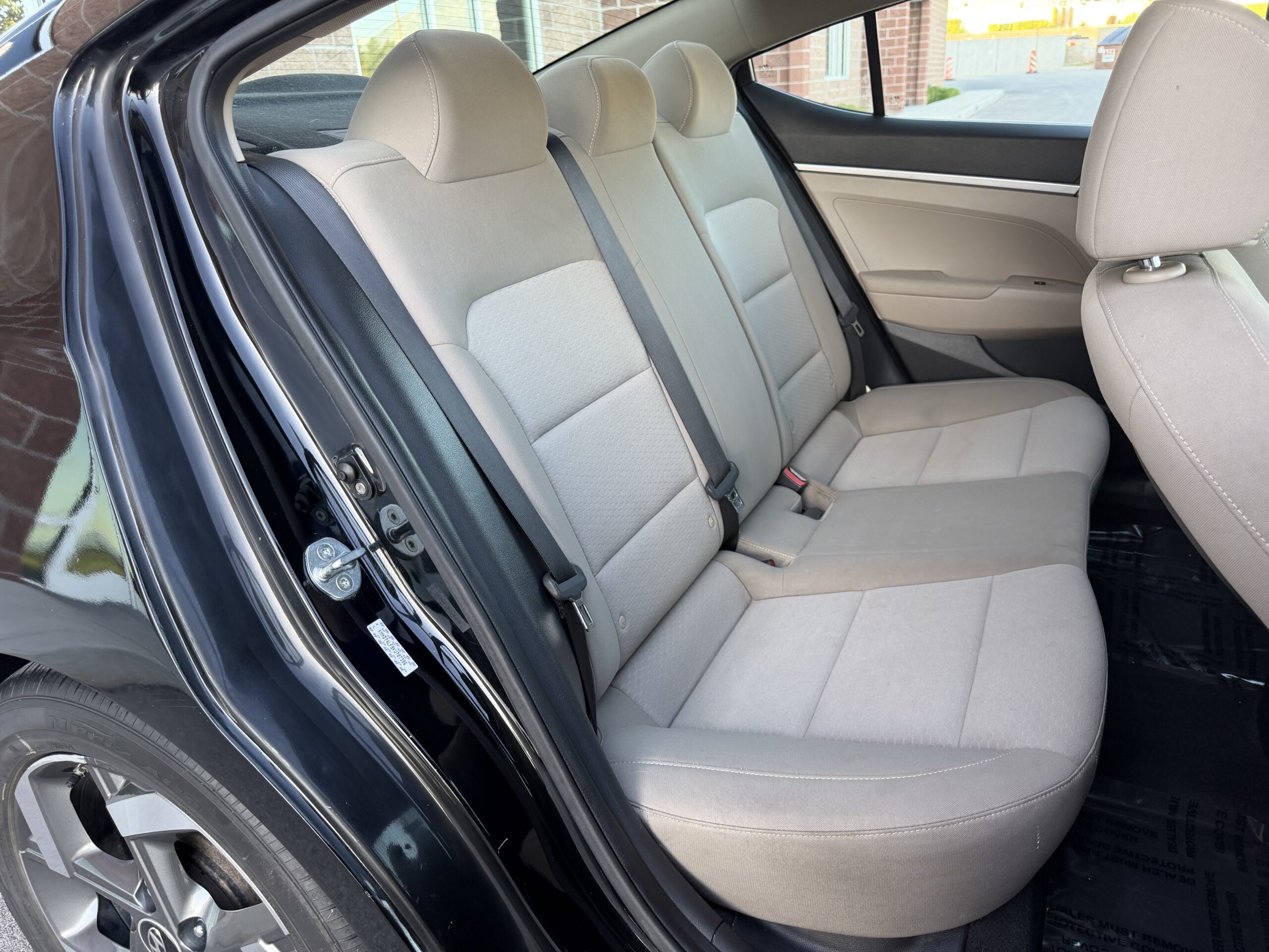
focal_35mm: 24
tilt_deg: -23.2
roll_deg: +4.1
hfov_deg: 71.6
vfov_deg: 56.8
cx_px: 634
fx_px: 880
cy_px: 476
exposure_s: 1/121
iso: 100
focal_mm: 6.76
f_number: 1.78
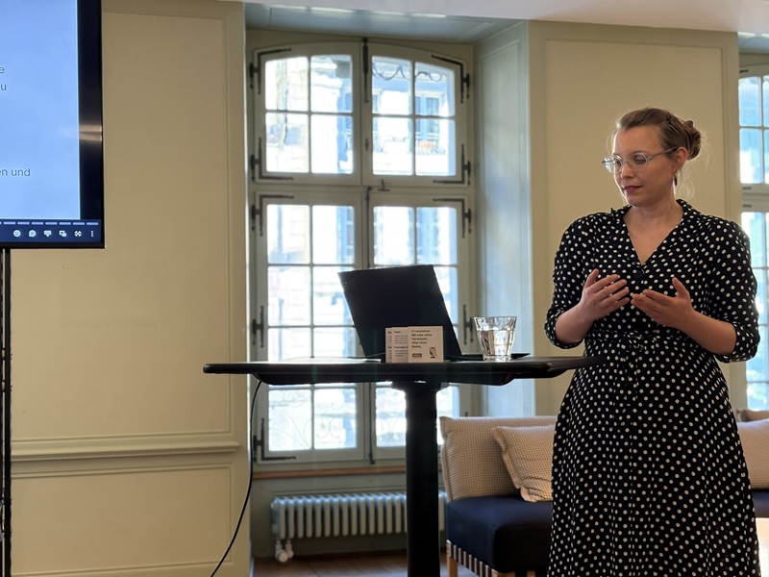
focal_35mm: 52
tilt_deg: +2.3
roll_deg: +0.9
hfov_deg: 36.8
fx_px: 1155
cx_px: 384
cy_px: 288
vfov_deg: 28.0
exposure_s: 1/41
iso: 125
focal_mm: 5.96
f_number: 1.6
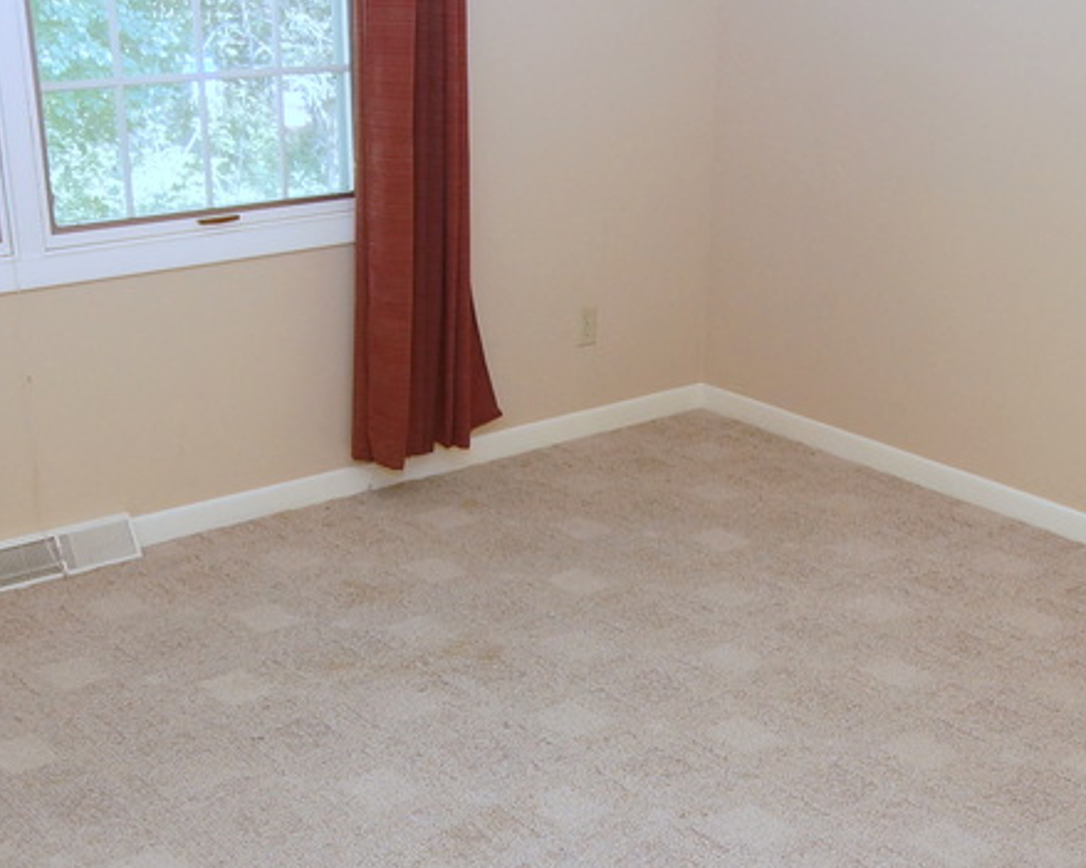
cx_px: 636
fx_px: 1671
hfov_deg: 35.9
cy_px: 683
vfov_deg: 28.6
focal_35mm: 52
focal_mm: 10
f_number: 4
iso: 400
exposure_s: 1/60
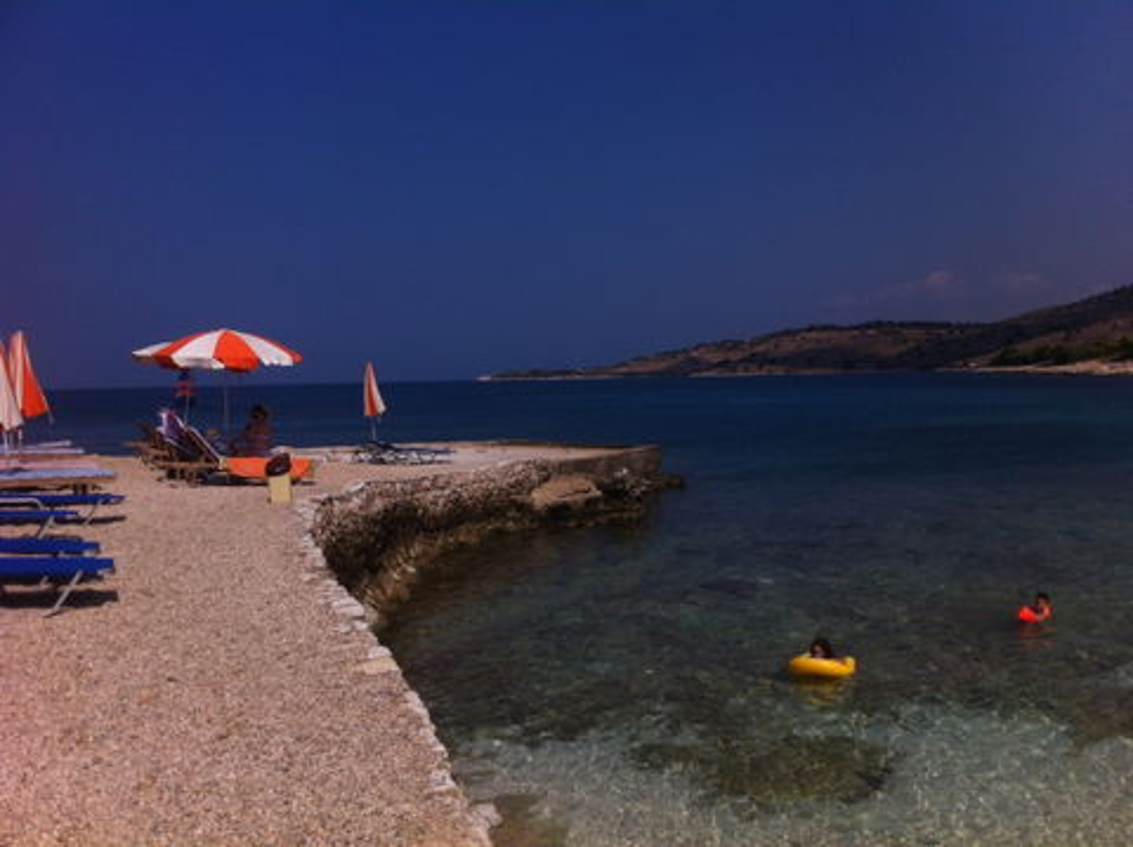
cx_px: 566
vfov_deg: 40.6
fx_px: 1144
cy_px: 424
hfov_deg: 52.7
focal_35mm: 35
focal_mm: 3.85
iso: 80
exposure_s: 1/4218
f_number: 2.8
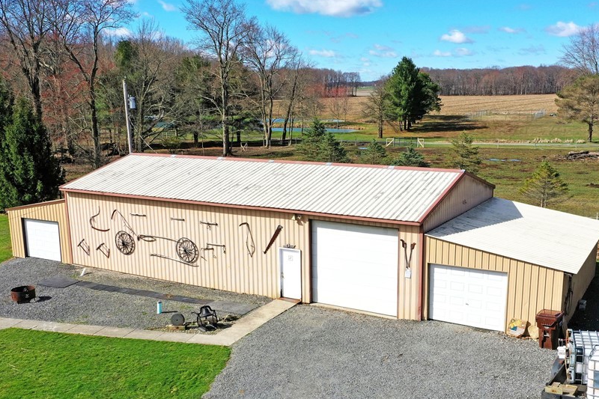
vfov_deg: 34.9
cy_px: 242
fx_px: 632
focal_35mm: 38
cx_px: 309
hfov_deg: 50.7
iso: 100
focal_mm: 10.26
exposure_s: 1/500
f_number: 6.3
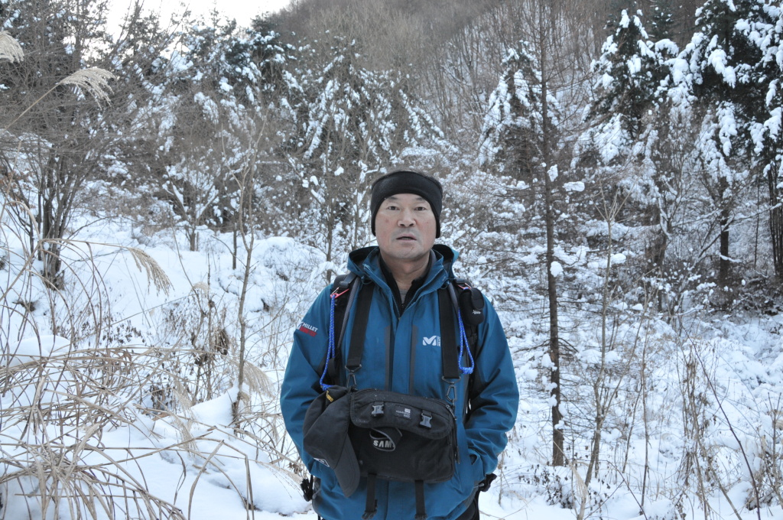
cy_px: 260
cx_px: 392
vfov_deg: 36.8
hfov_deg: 53.2
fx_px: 782
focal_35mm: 36
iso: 640
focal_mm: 24
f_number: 6.3
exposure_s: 1/125
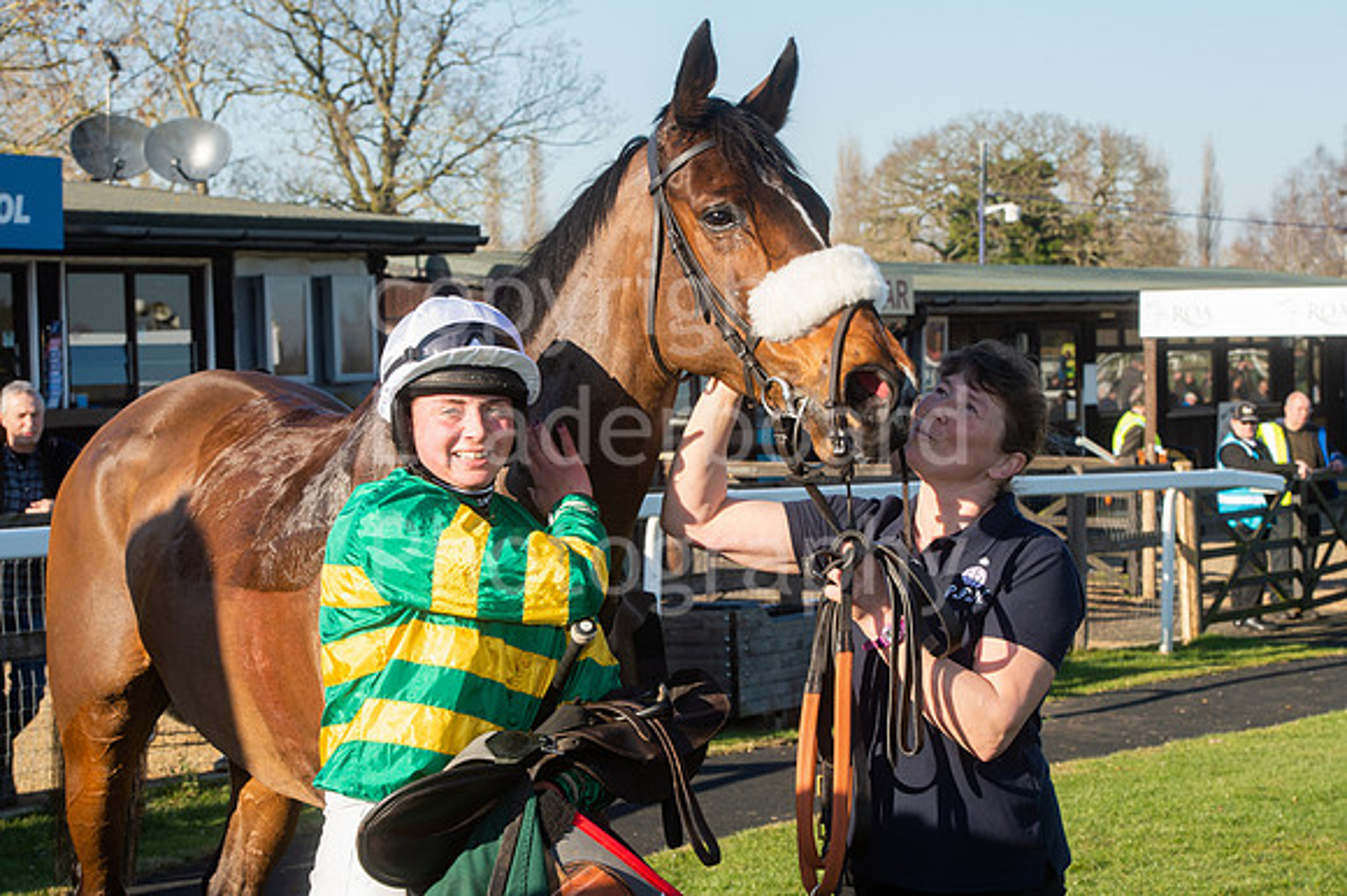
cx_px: 674
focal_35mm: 90
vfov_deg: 15.2
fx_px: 3365
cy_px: 448
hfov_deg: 22.6
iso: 400
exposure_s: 1/250
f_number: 13
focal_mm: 90
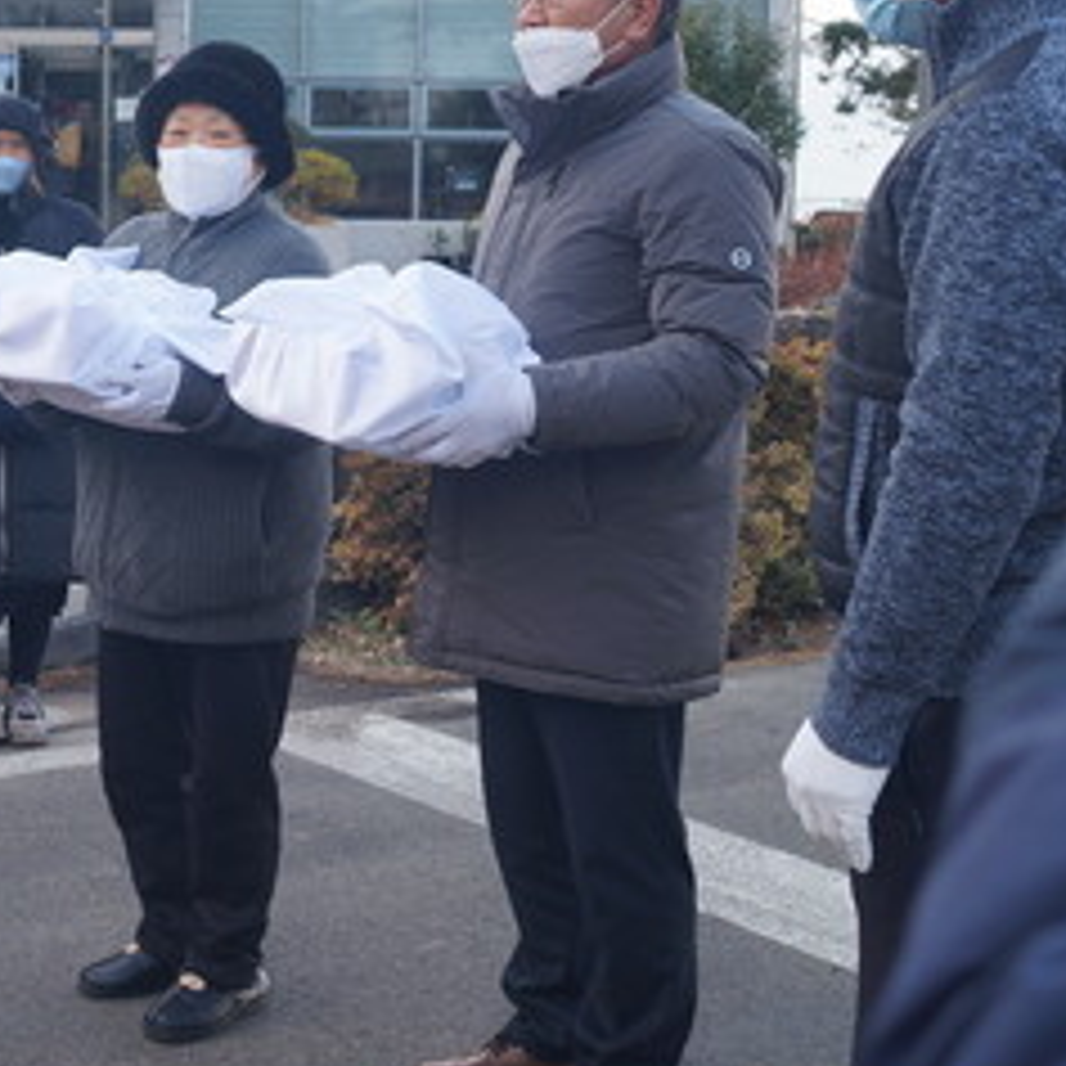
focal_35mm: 58
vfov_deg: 29.5
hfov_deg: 28.5
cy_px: 409
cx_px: 126
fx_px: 2021
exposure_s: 1/100
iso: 100
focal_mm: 18
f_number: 5
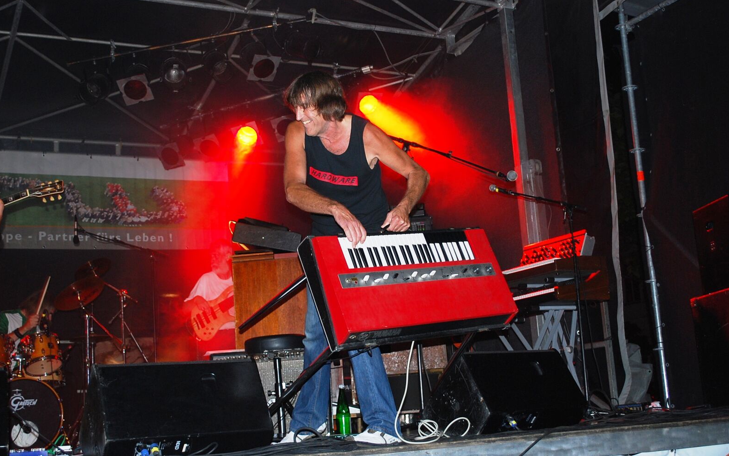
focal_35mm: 50
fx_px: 994
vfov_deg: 25.8
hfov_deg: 40.3
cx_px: 362
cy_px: 218
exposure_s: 1/60
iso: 280
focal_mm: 32
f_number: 4.8
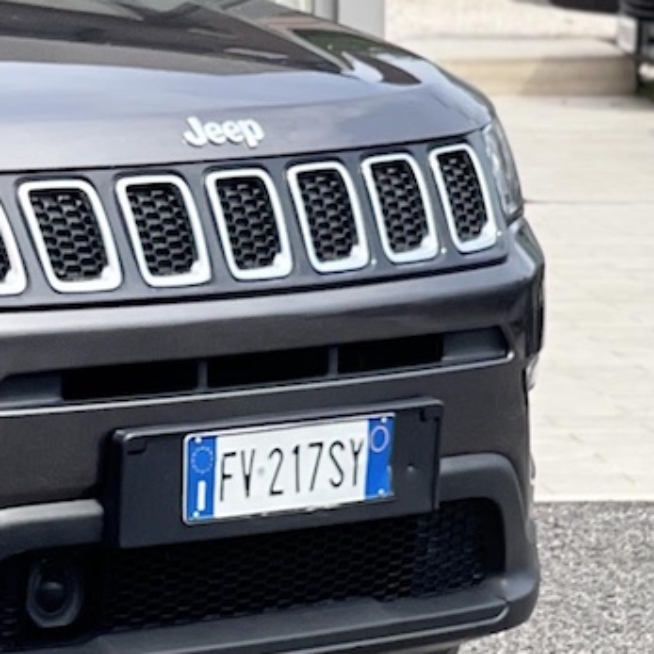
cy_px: 316
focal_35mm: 305
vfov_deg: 5.7
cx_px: -636
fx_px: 6519
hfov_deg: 5.6
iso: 32
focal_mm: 7.5
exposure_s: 1/641
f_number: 2.2
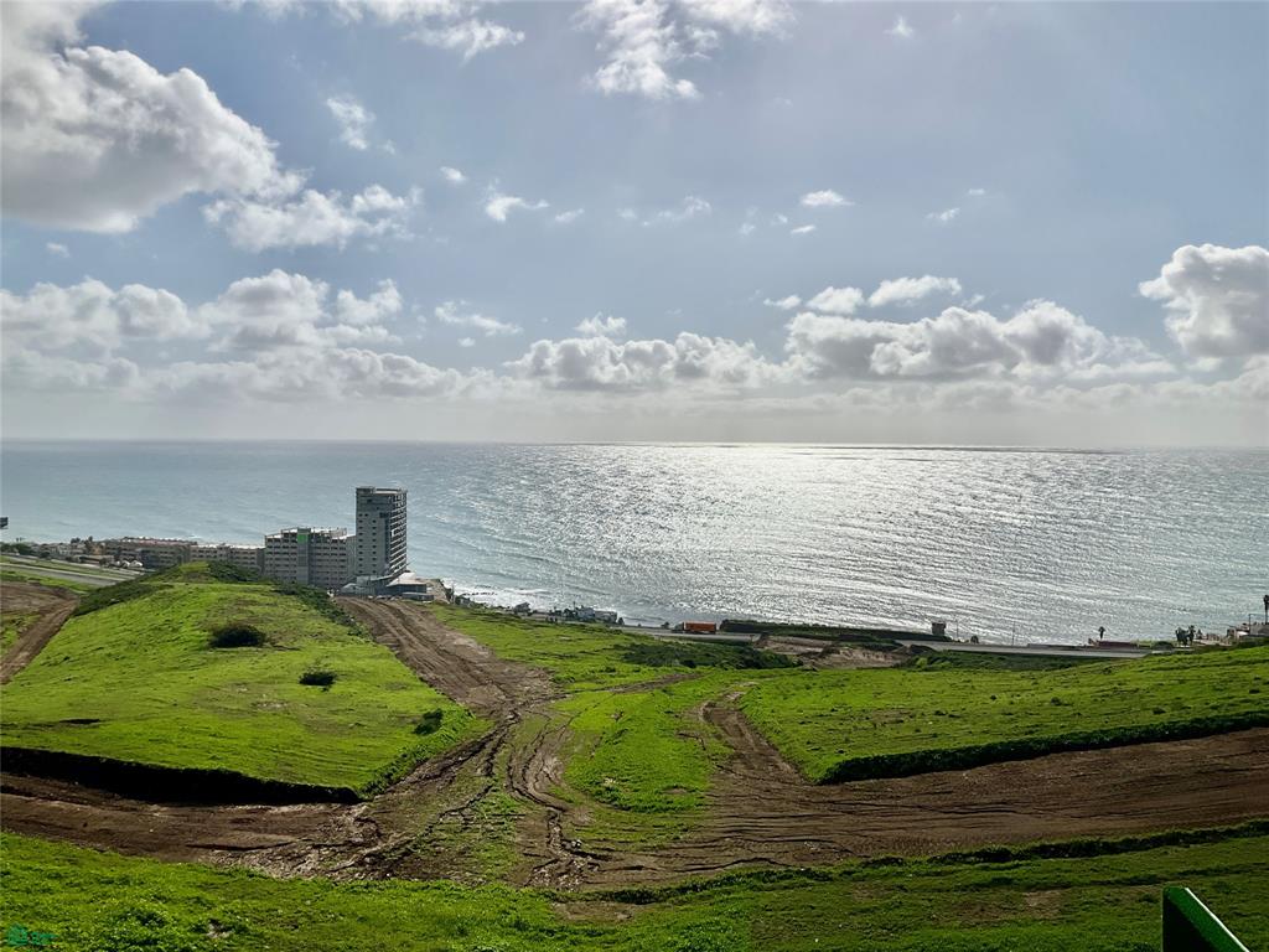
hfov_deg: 61.7
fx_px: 1063
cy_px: 476
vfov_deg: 48.2
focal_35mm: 29
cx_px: 634
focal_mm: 3
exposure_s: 1/12658
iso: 25
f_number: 1.8
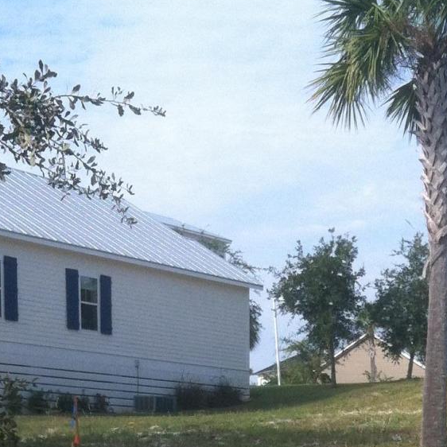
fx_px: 1607
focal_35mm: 110
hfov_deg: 15.8
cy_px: 631
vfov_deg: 14.9
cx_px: 334
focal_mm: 3.85
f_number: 2.8
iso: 80
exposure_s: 1/938
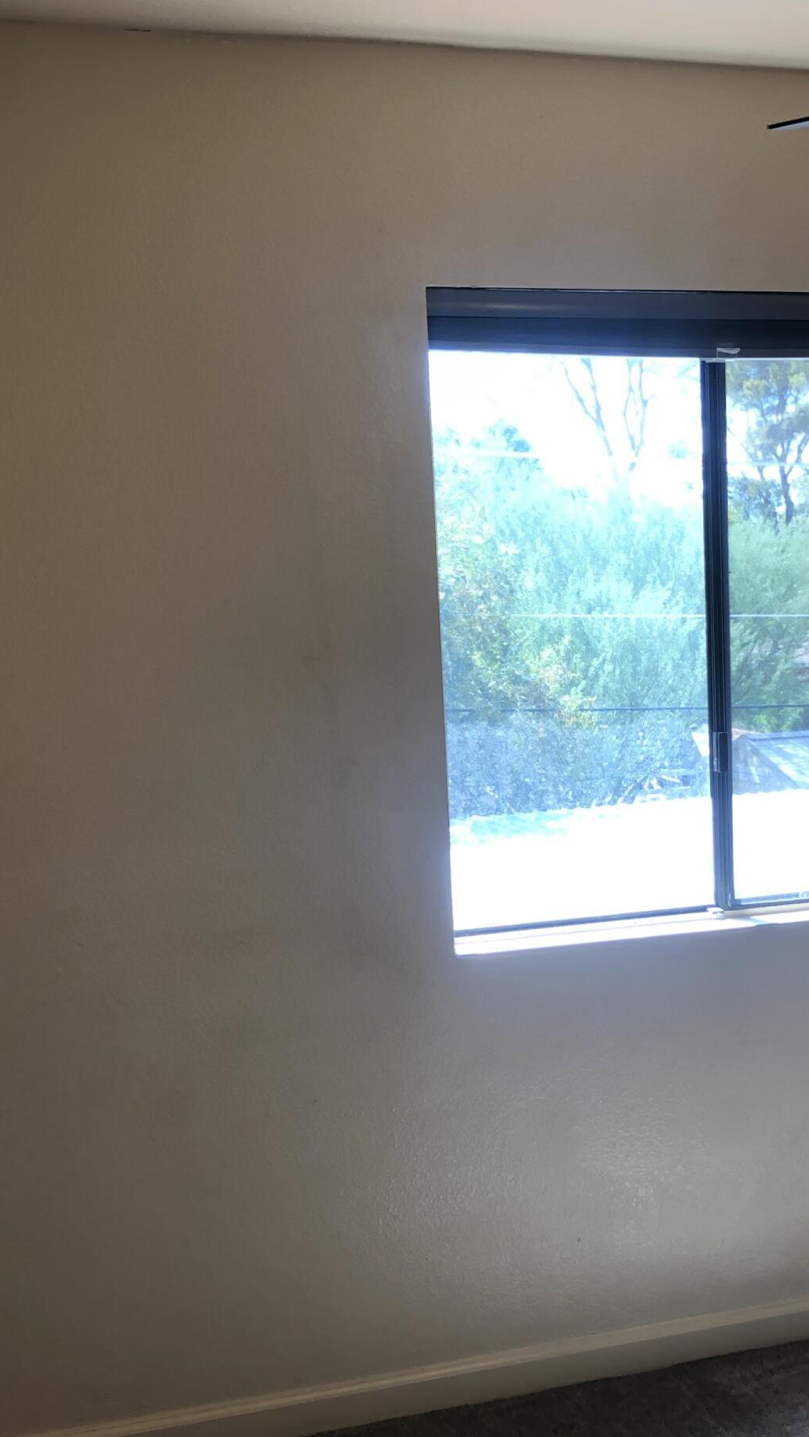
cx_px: 580
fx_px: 1906
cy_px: 788
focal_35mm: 50
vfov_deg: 41.3
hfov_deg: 23.8
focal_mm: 3.99
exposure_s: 1/120
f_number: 1.8
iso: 80
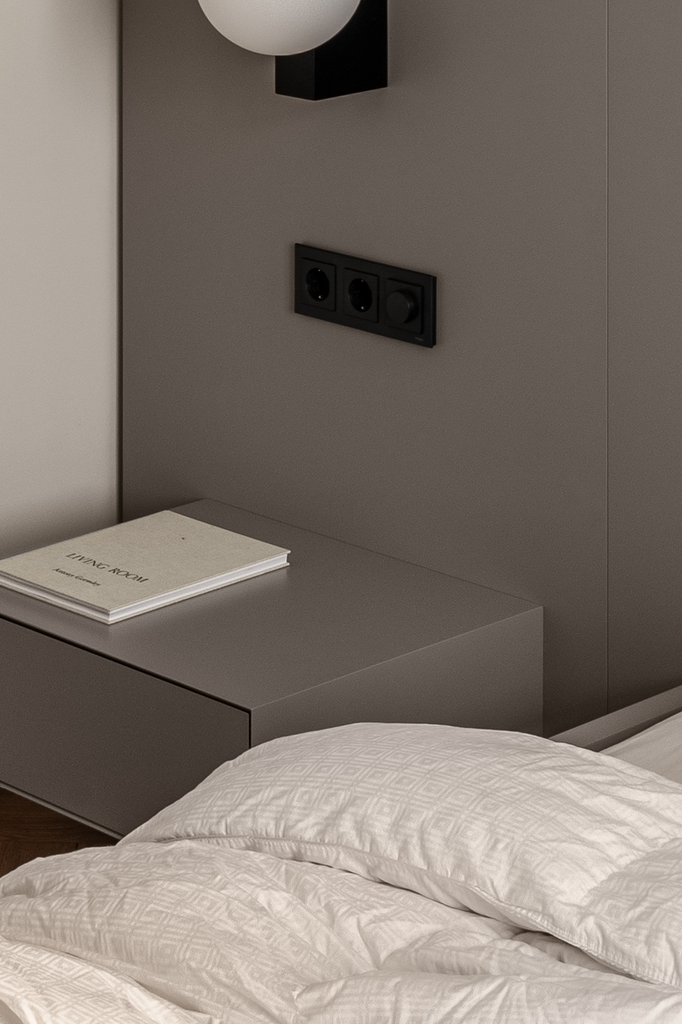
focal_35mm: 117
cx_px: 120
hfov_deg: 11.6
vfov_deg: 15.5
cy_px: -702
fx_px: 3329
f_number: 13
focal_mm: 30
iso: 250
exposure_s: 1/2
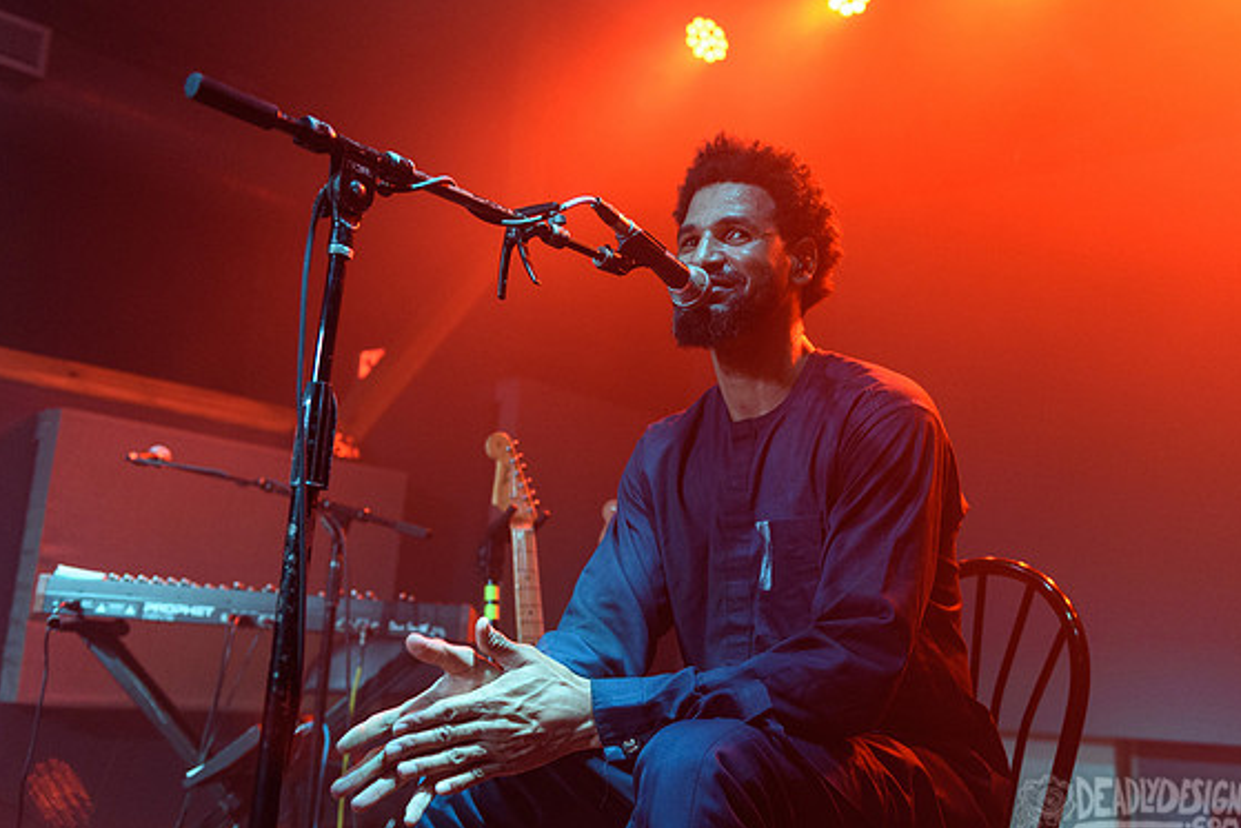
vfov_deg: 32.6
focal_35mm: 41
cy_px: 369
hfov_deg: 47.2
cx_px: 719
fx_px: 1414
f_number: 3.2
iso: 3200
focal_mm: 35
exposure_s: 1/200
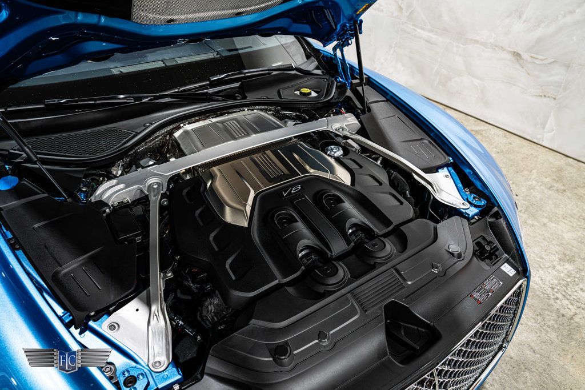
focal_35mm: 24
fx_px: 390
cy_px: 195
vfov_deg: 53.1
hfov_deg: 73.7
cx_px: 292
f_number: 4.5
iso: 1600
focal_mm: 24
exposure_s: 1/50
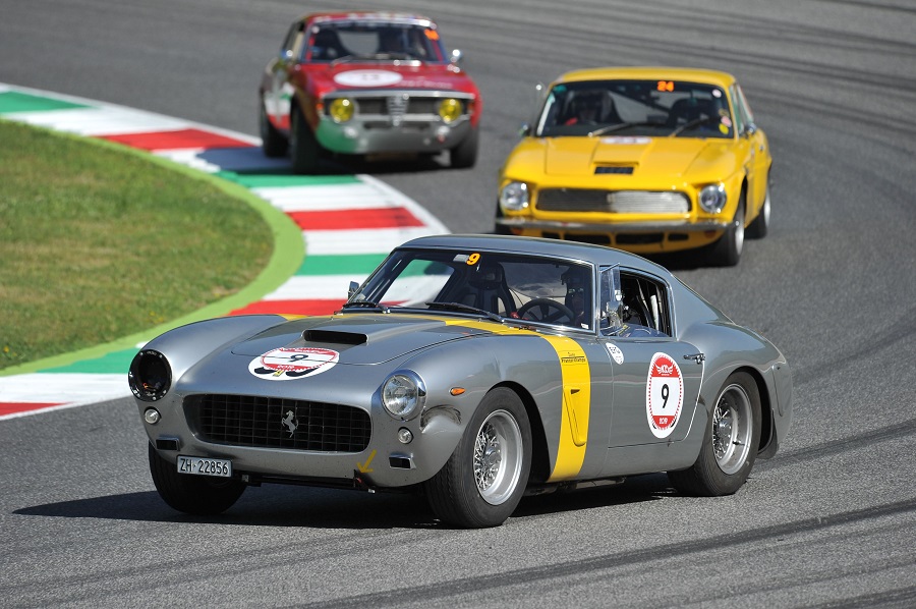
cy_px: 304
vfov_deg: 4.2
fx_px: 8387
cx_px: 458
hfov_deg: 6.3
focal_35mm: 330
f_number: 5.6
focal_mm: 330
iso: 400
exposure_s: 1/2500
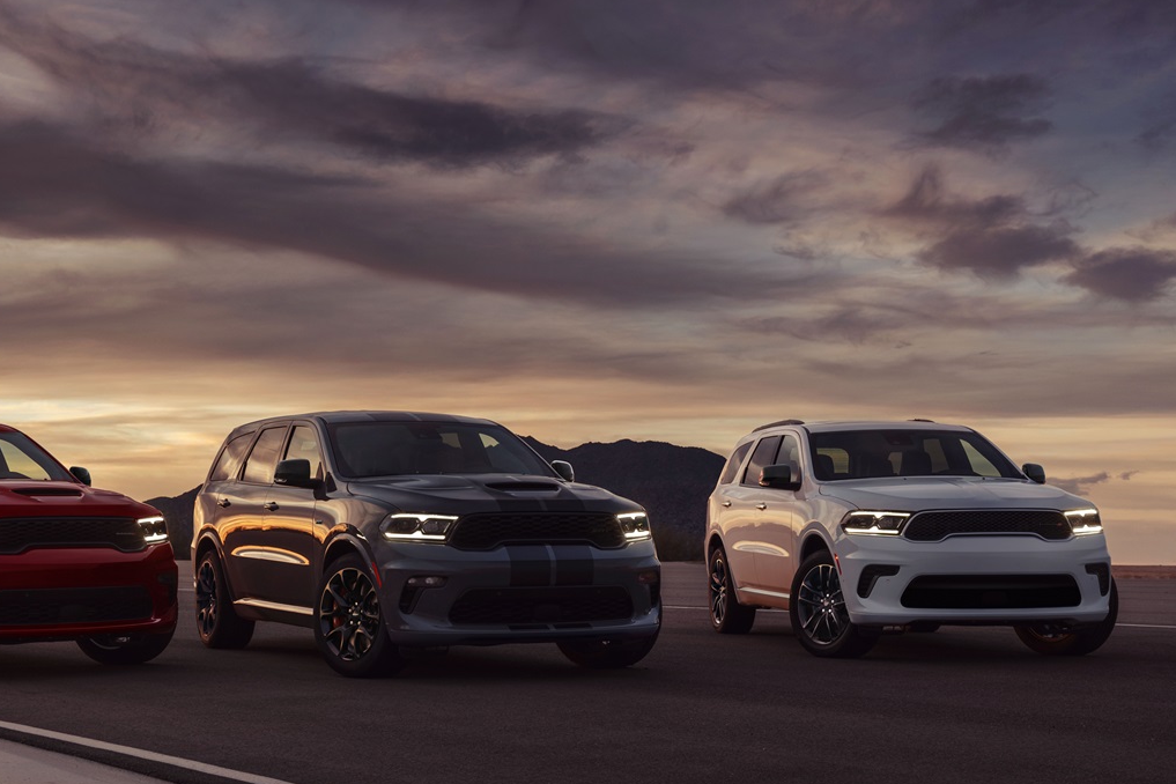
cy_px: 515
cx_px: 397
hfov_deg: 37.1
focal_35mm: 53
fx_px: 1731
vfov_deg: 25.4
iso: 320
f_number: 8
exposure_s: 1/80
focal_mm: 38
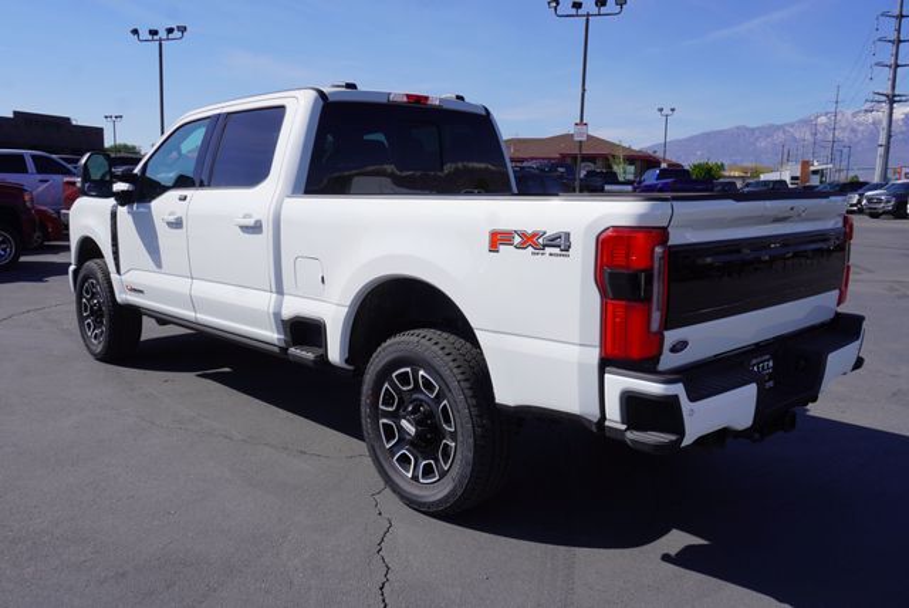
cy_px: 304
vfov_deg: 43.7
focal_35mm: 30
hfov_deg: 61.9
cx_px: 454
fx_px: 758
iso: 100
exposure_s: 1/200
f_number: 10
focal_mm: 20
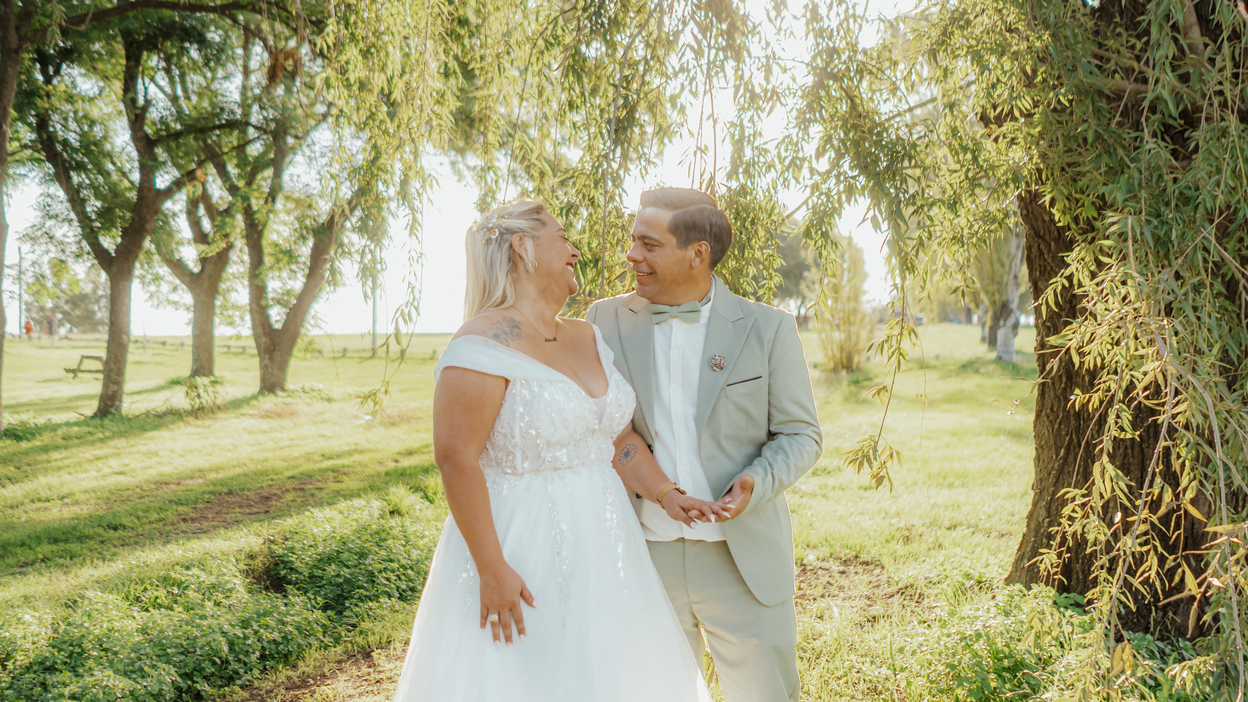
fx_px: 1476
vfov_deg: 26.8
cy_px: 341
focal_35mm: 45
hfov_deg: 45.8
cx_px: 624
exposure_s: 1/1600
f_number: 2.2
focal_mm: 28
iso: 320
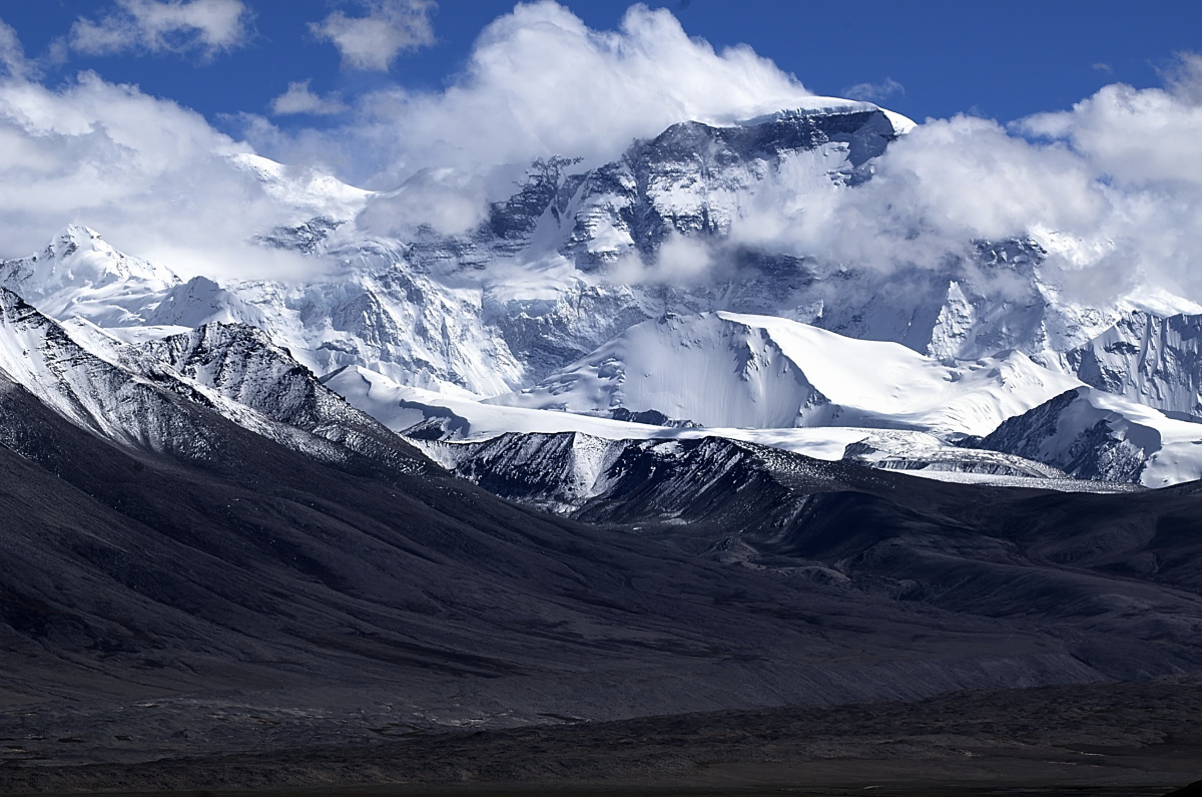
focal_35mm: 750
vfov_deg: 1.8
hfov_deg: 2.8
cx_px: 601
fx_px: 24992
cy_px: 398
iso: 100
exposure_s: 1/250
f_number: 11
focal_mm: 500
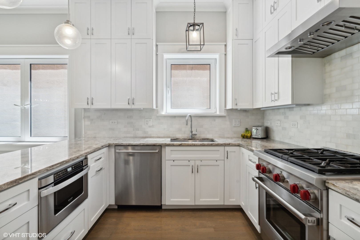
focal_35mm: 17
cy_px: 120
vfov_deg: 70.4
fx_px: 170
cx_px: 180
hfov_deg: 93.3
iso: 320
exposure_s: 1/15
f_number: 9
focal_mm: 17
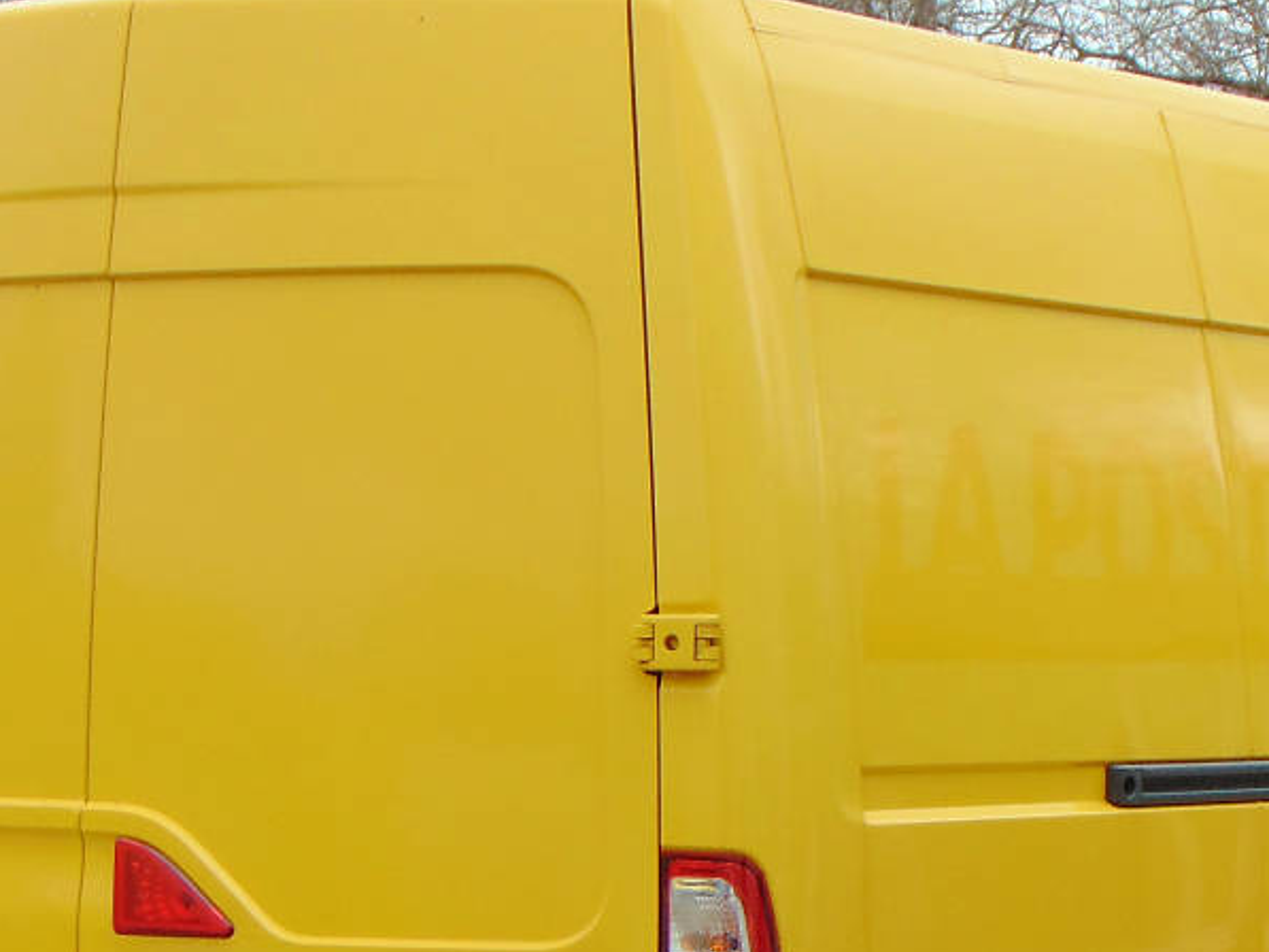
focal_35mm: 134
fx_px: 4913
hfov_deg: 14.7
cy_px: 982
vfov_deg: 11.0
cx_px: 761
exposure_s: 1/400
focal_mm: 9
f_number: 3.5
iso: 80
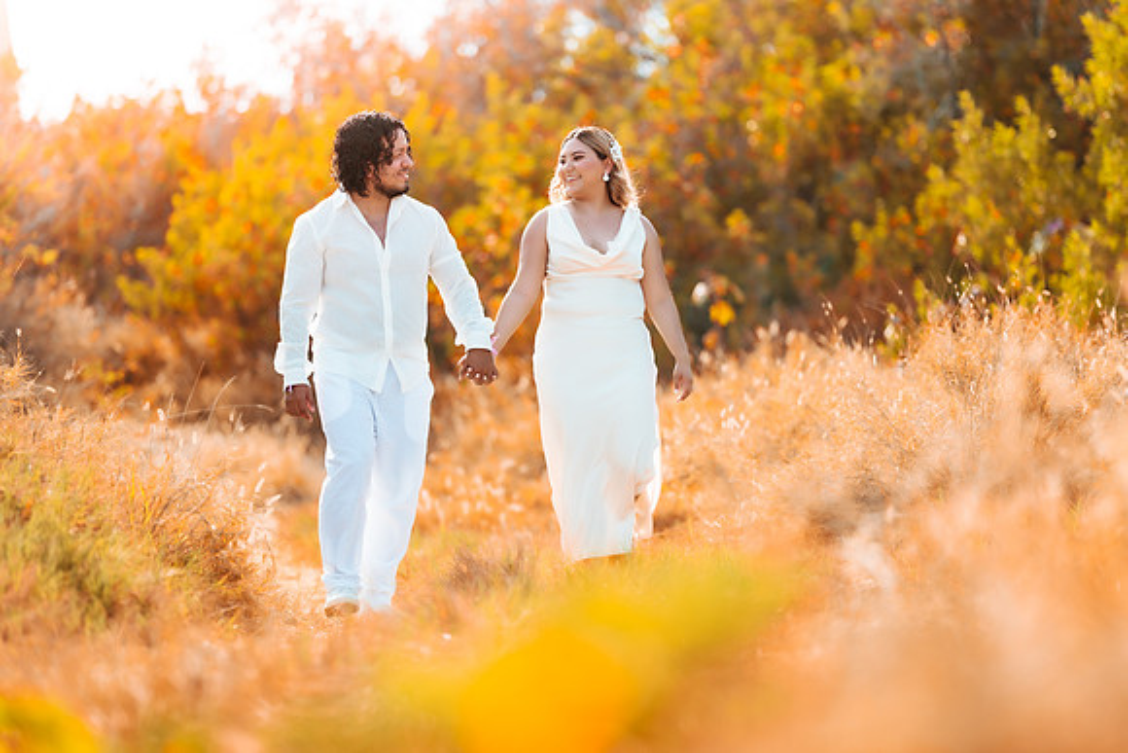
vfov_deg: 10.2
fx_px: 4231
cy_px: 376
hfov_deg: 15.2
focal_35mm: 135
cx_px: 564
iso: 100
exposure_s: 1/1250
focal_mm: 135
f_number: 1.8
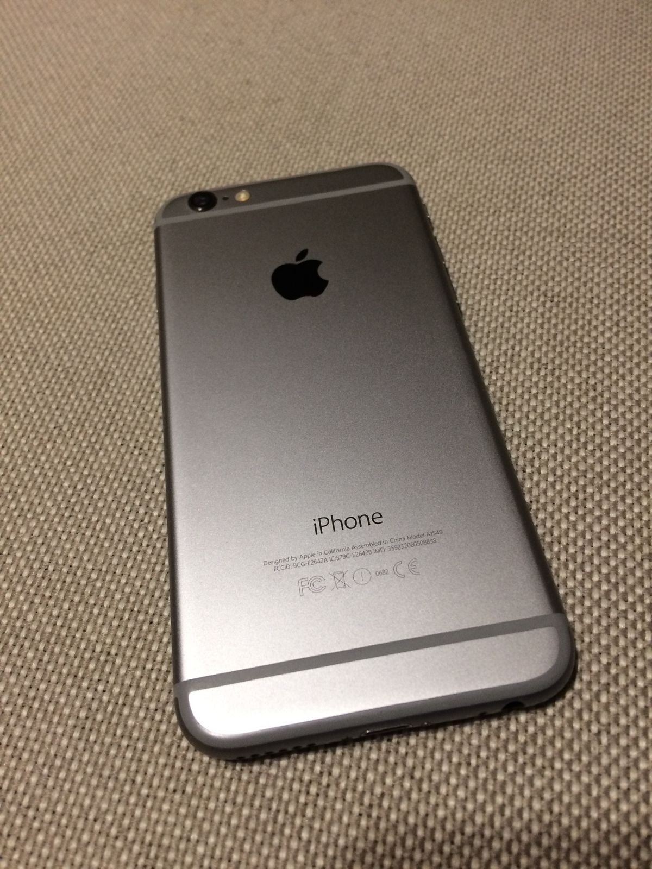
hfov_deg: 48.2
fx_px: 728
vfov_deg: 61.7
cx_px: 326
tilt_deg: -53.8
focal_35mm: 29
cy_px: 434
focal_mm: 4.15
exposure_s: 1/33
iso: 200
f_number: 2.2
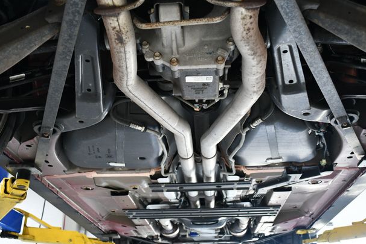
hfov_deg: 50.7
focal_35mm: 38
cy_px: 126
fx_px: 387
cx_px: 183
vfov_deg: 35.1
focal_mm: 18
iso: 1600
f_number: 3.5
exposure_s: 1/125
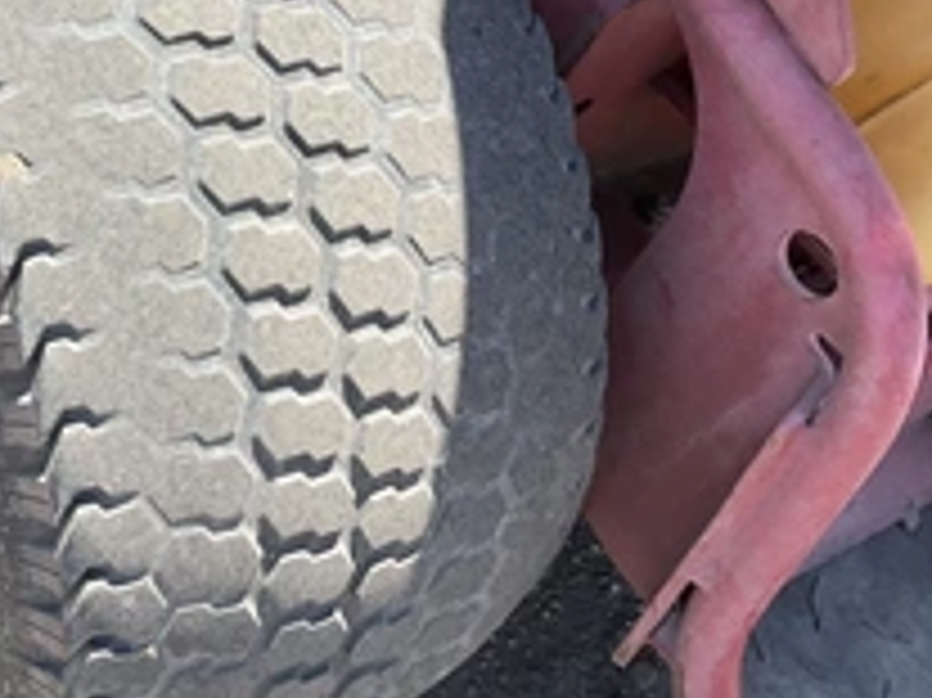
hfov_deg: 33.2
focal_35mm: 56
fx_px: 1507
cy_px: 113
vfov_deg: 25.5
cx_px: 167
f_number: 1.8
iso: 25
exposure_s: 1/599
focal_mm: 3
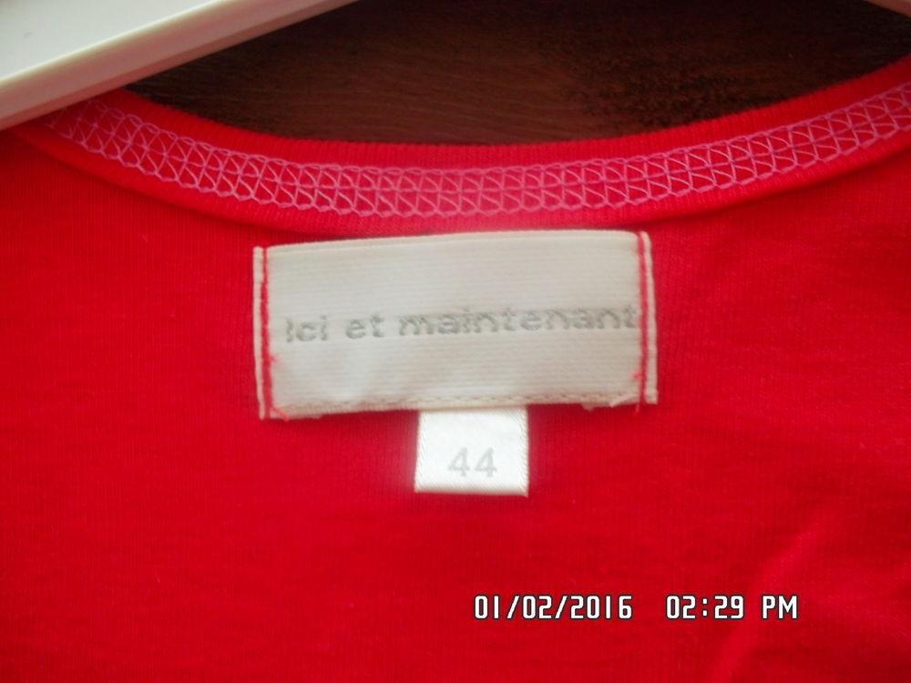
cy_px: 342
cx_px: 456
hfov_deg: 63.4
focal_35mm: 28
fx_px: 737
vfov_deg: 49.7
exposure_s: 1/52
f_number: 3.3
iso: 80
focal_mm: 4.1
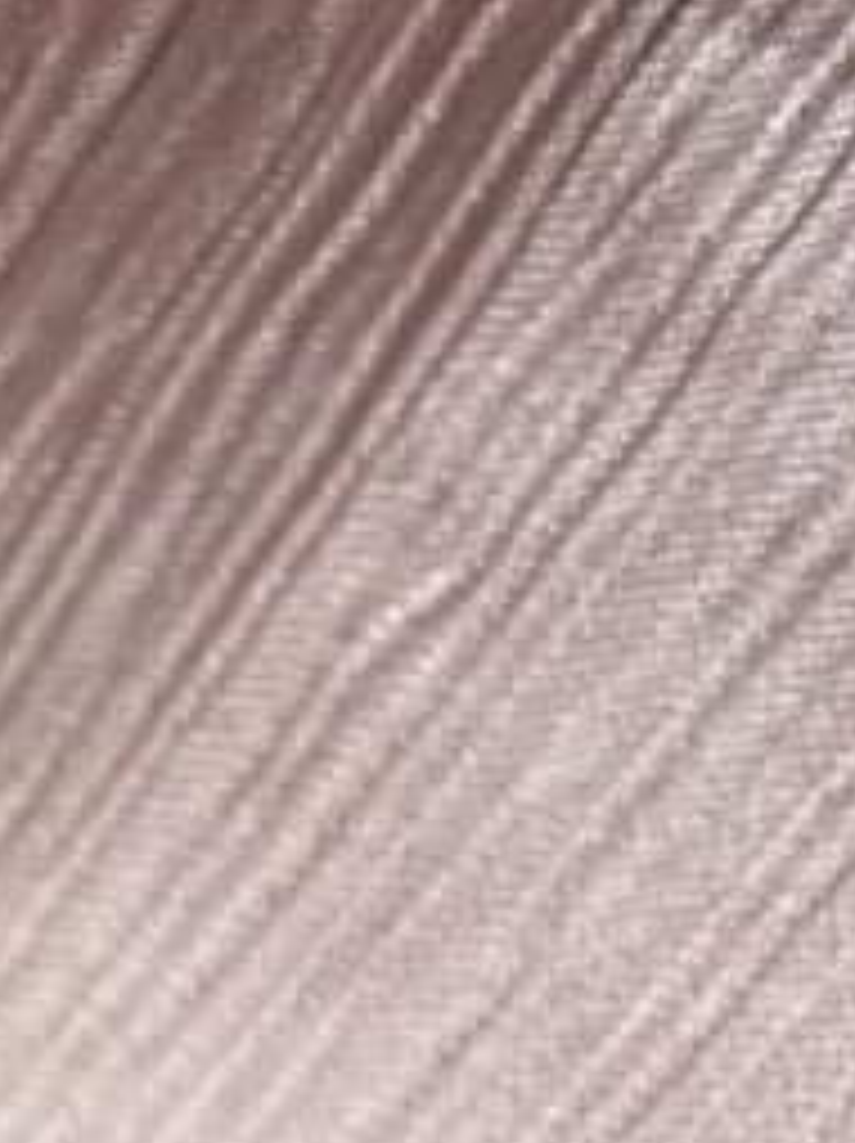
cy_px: 2007
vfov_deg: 7.8
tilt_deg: -64.2
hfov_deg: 5.9
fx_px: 8115
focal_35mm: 246
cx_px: -810
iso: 64
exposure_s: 1/58
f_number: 1.6
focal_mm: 5.96
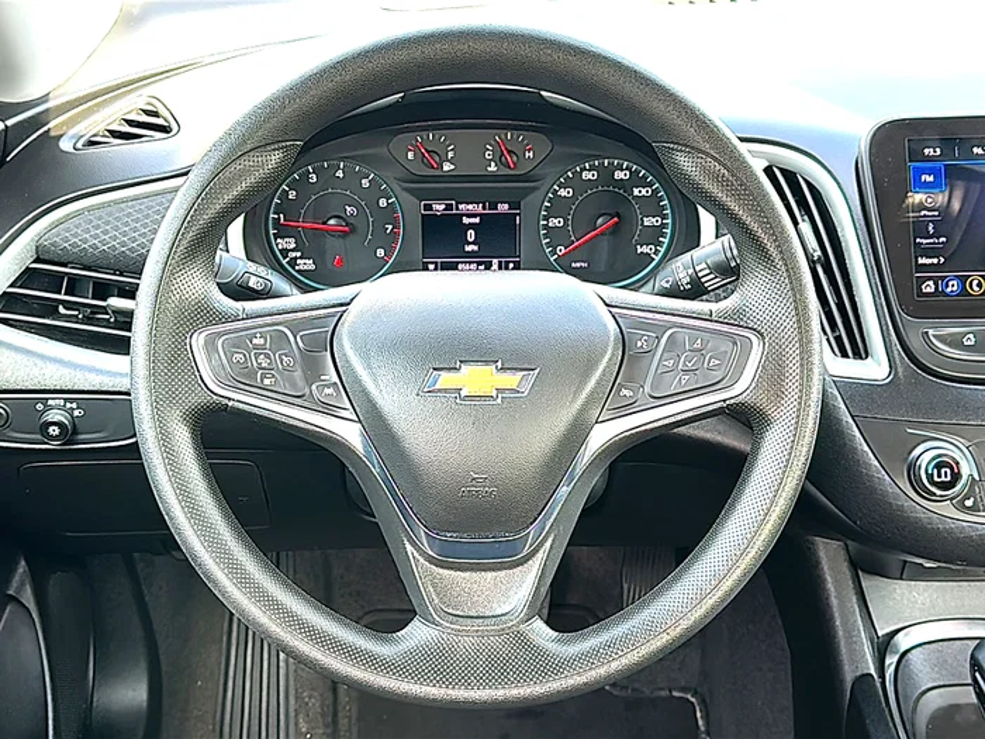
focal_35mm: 45
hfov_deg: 42.1
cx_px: 492
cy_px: 370
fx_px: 1280
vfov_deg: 32.2
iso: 64
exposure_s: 1/59
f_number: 1.78
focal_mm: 6.86
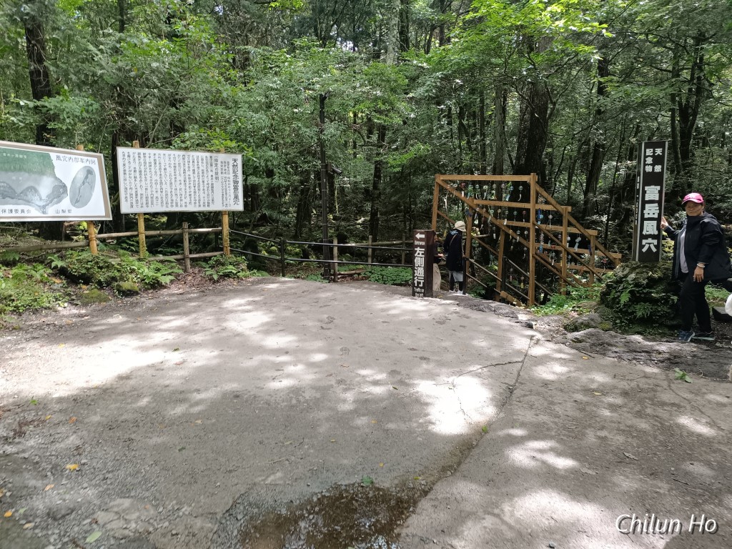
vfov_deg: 56.8
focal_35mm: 24
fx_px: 508
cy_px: 274
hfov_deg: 71.6
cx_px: 366
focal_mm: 6.14
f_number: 1.65
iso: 270
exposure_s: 1/100
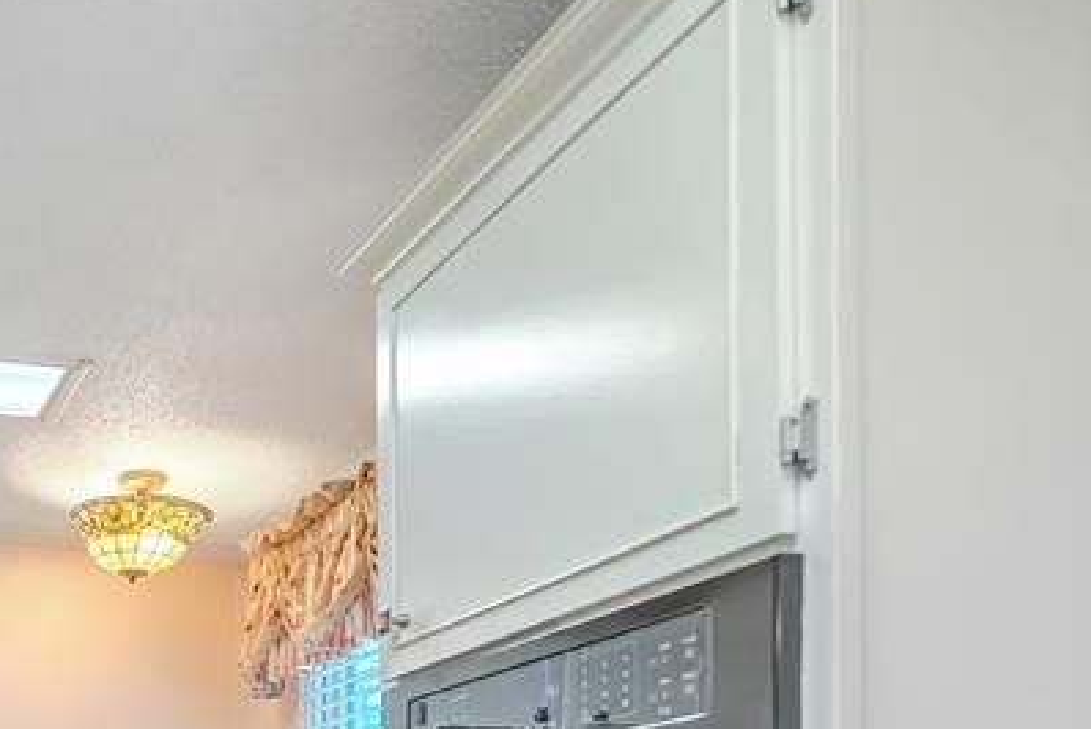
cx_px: -266
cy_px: 898
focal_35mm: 36
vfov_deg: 30.7
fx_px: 1092
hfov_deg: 37.5
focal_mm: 14
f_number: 4
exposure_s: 1/1250
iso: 1600
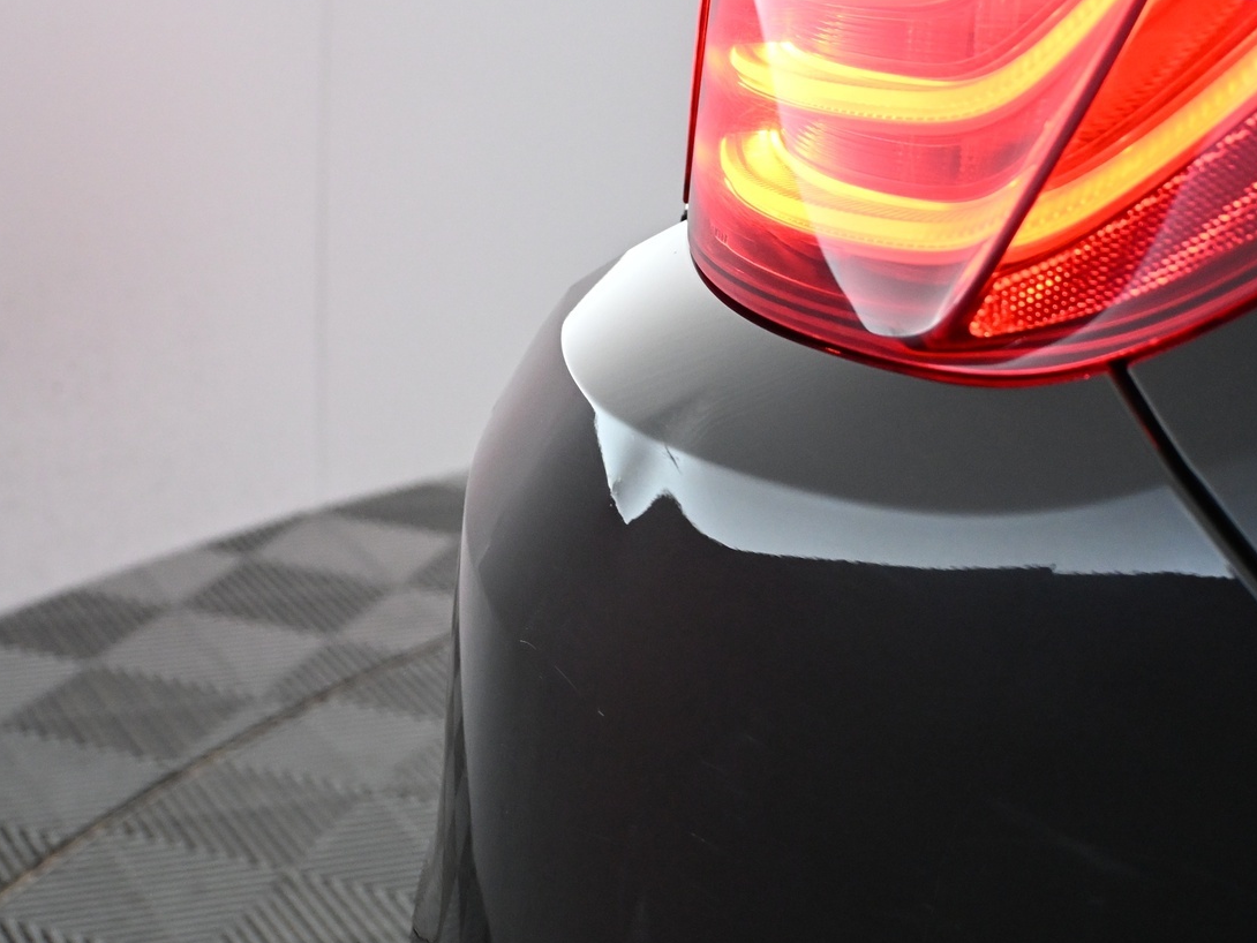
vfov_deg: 20.8
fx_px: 2568
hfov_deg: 27.5
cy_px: 564
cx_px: 617
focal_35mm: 71
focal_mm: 33
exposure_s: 1/100
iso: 3200
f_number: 5
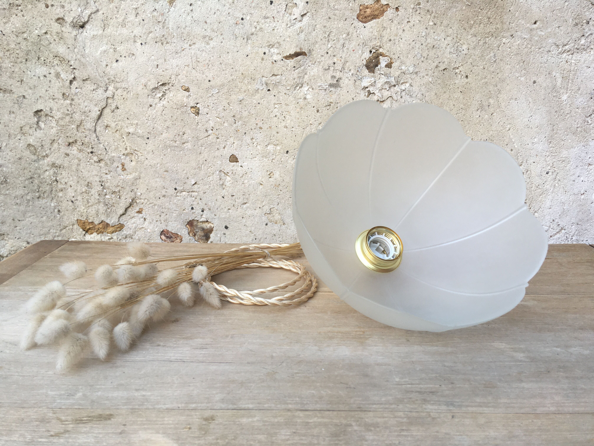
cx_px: 297
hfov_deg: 61.7
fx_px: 498
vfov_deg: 48.2
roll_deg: +0.3
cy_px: 223
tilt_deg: -13.5
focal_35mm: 29
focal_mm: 4.15
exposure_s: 1/50
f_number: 2.2
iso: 25
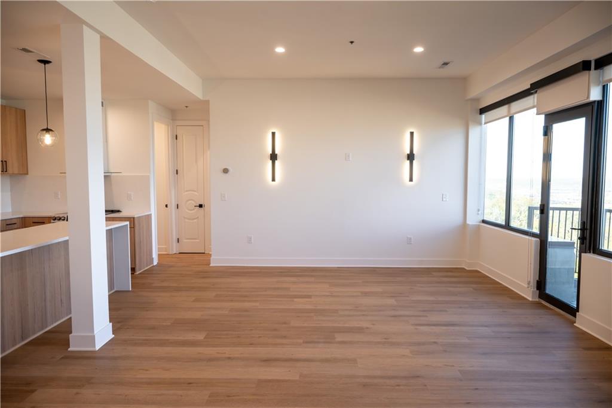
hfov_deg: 73.8
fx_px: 408
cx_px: 306
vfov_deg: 53.1
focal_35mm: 24
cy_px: 204
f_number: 7.1
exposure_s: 1/10
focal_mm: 24
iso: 80
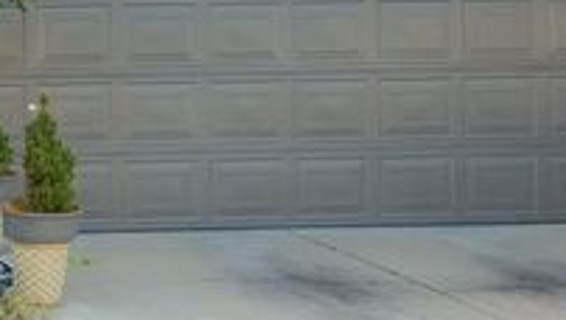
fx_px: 1277
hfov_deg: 21.5
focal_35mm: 85
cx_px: -247
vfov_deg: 14.3
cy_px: 131
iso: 100
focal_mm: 16
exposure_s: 1/5
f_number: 16
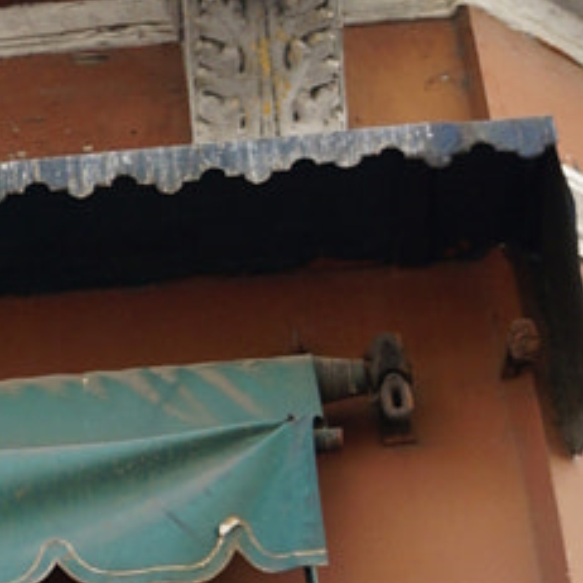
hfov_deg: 10.4
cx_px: -456
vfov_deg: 11.0
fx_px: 3030
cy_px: 217
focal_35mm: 159
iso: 200
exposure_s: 1/320
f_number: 4.5
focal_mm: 18
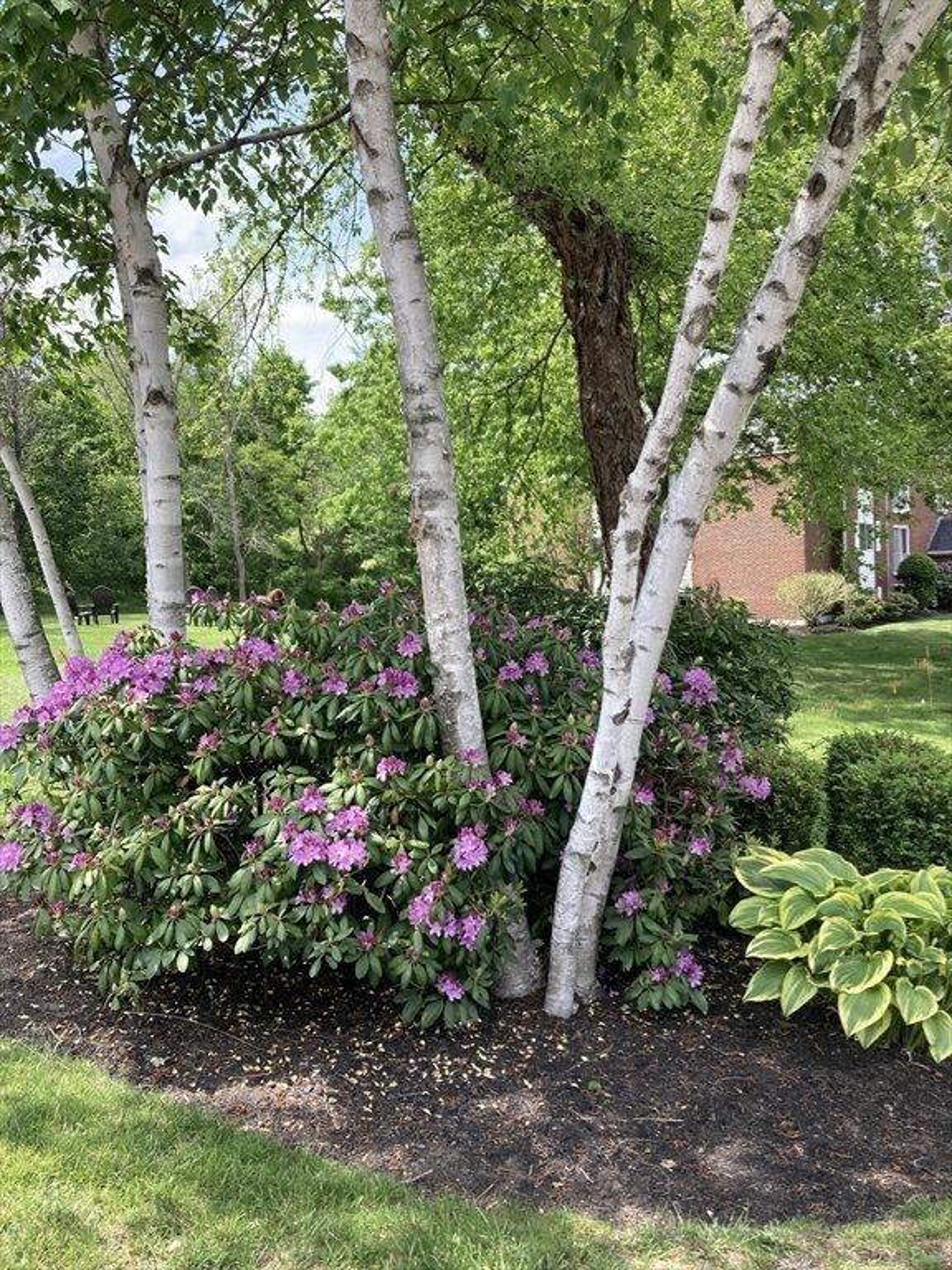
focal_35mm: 28
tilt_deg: -2.4
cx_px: 476
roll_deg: +0.2
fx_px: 1027
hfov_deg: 49.7
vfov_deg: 63.4
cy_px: 635
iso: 20
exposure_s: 1/490
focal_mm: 3.99
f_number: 1.8
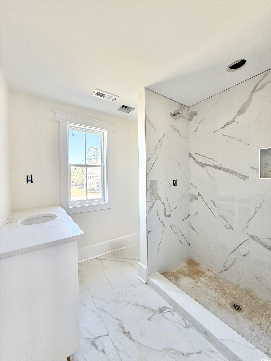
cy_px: 180
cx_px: 136
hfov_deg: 85.7
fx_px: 146
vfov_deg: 102.1
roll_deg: +0.4
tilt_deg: -0.7
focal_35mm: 14
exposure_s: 1/121
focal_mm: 2.22
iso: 320
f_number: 2.2
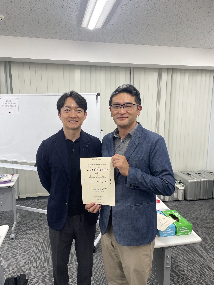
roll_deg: +0.0
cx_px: 107
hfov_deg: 53.1
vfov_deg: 67.3
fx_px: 214
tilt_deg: -9.3
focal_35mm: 26
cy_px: 142
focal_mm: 4.2
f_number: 1.6
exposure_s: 1/90
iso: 50
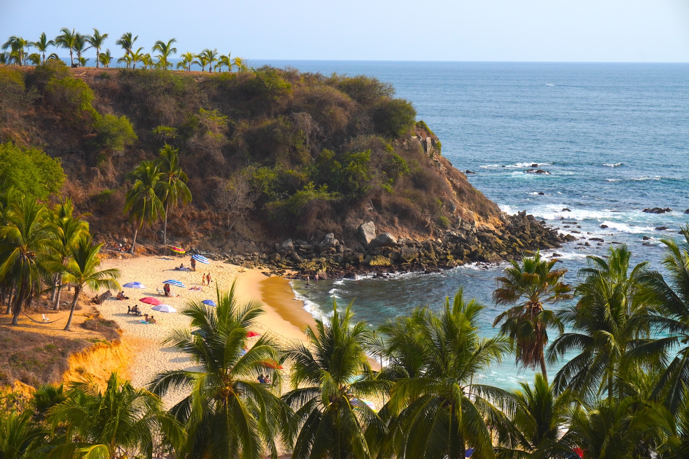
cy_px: 230
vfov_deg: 18.2
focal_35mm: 75
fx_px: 1435
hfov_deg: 27.0
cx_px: 344
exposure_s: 1/400
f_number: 11
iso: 160
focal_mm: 50
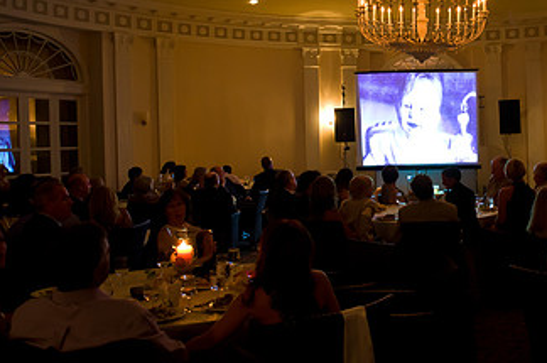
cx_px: 420
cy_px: 135
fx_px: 652
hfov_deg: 43.8
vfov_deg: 31.0
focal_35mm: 43
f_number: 2.8
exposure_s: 1/25
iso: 1600
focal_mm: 24
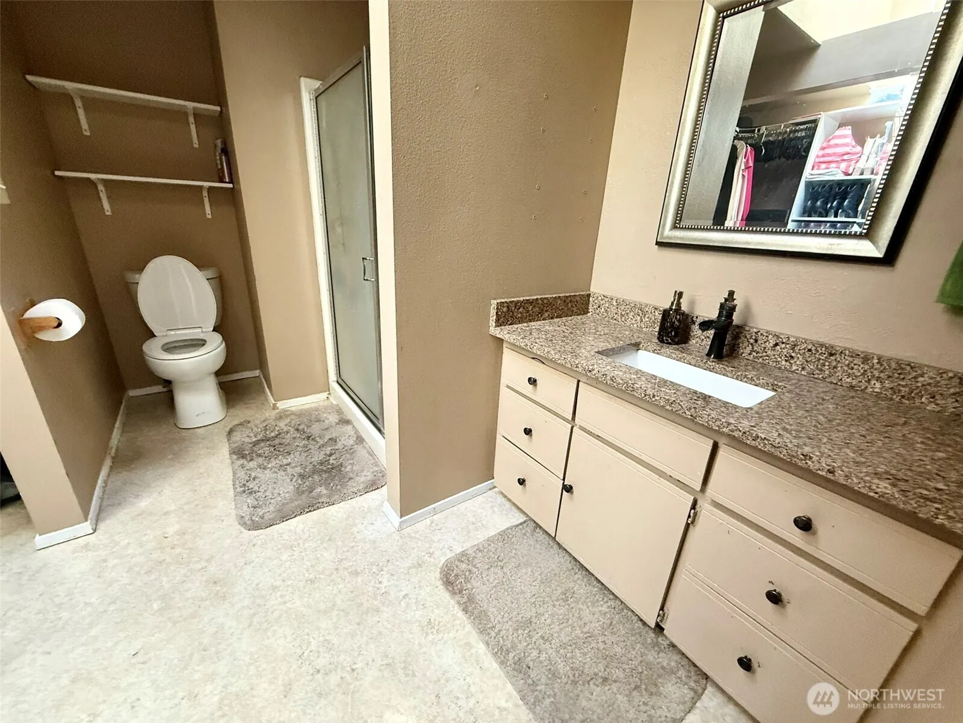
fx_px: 389
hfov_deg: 102.1
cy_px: 362
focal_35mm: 14
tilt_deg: -19.9
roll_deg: -2.7
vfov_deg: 85.7
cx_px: 482
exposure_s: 1/60
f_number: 2.2
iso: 400
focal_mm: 2.22
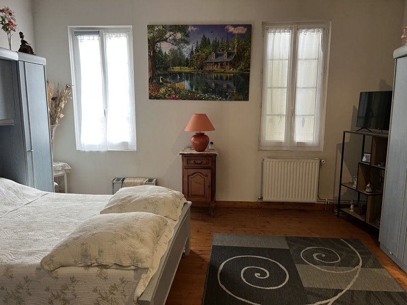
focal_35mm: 26
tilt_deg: -9.8
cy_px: 152
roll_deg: -0.1
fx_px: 306
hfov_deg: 67.3
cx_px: 204
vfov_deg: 53.1
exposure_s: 1/50
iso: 250
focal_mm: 5.1
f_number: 1.6
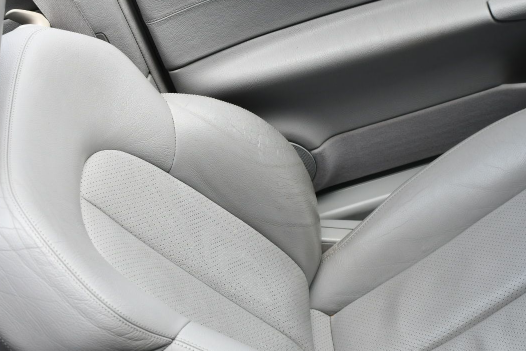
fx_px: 1169
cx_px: 318
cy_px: 136
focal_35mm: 80
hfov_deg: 25.3
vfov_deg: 17.0
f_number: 5
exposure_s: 1/250
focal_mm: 35
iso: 400
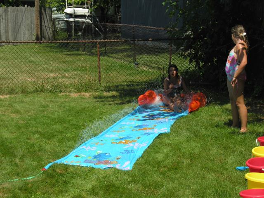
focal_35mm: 78
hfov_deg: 25.0
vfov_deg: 18.9
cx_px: 132
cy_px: 99
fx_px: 595
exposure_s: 1/184
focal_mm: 19.8
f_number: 6.8
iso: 50
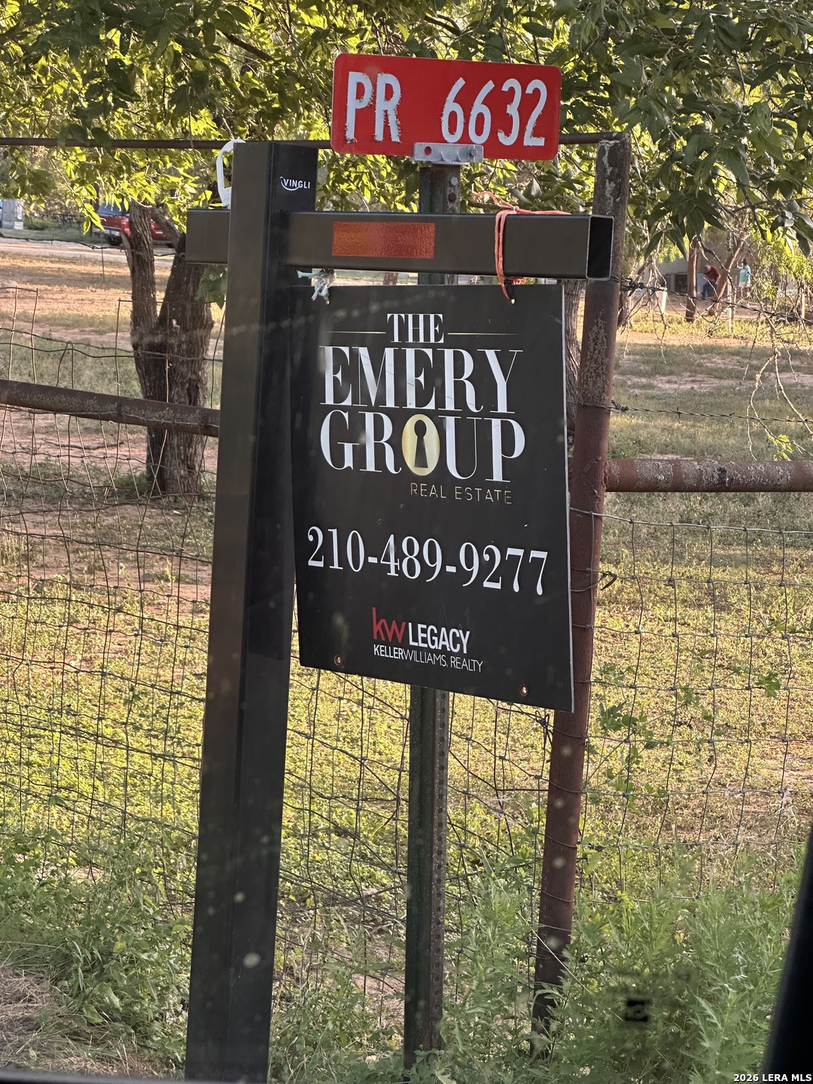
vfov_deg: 25.3
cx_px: 406
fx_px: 2411
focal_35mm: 77
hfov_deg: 19.1
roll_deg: -3.0
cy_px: 542
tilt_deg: -6.7
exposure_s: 1/60
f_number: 2.8
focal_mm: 9
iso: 250
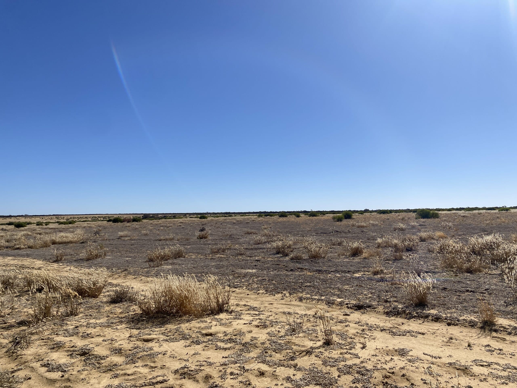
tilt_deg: +4.0
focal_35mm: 26
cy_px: 194
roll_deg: -1.2
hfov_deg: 67.3
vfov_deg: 53.1
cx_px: 258
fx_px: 388
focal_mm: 4.25
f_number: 1.8
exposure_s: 1/6061
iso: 32
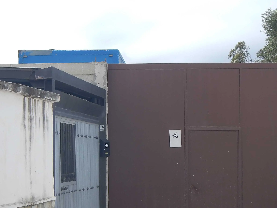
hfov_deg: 22.4
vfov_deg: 16.9
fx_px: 696
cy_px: 145
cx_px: 180
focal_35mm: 87
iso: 125
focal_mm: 9.9
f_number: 4.1
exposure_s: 1/800
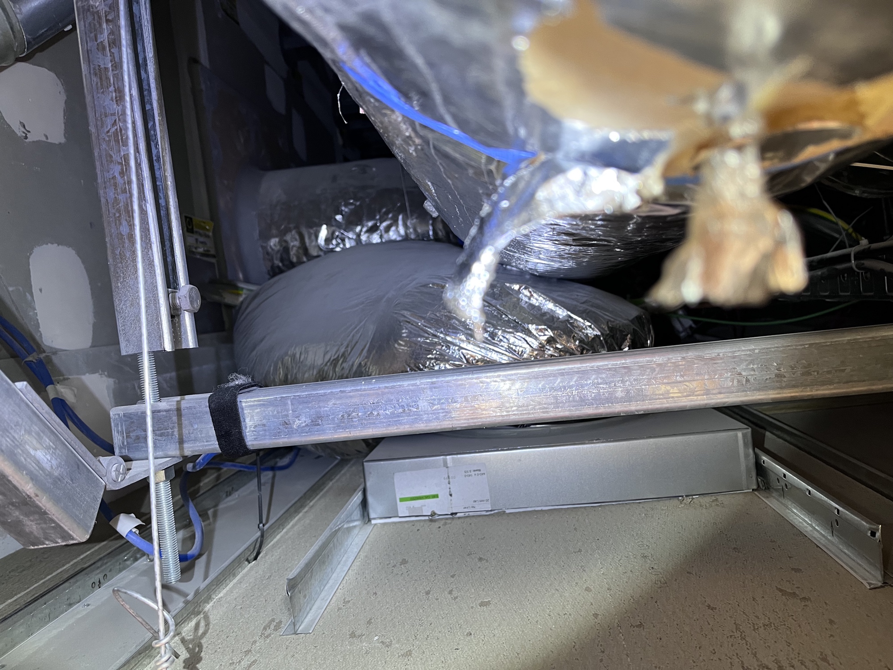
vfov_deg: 53.1
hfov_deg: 67.3
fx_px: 671
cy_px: 335
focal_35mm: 26
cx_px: 446
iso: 160
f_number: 1.6
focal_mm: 5.1
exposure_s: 1/50
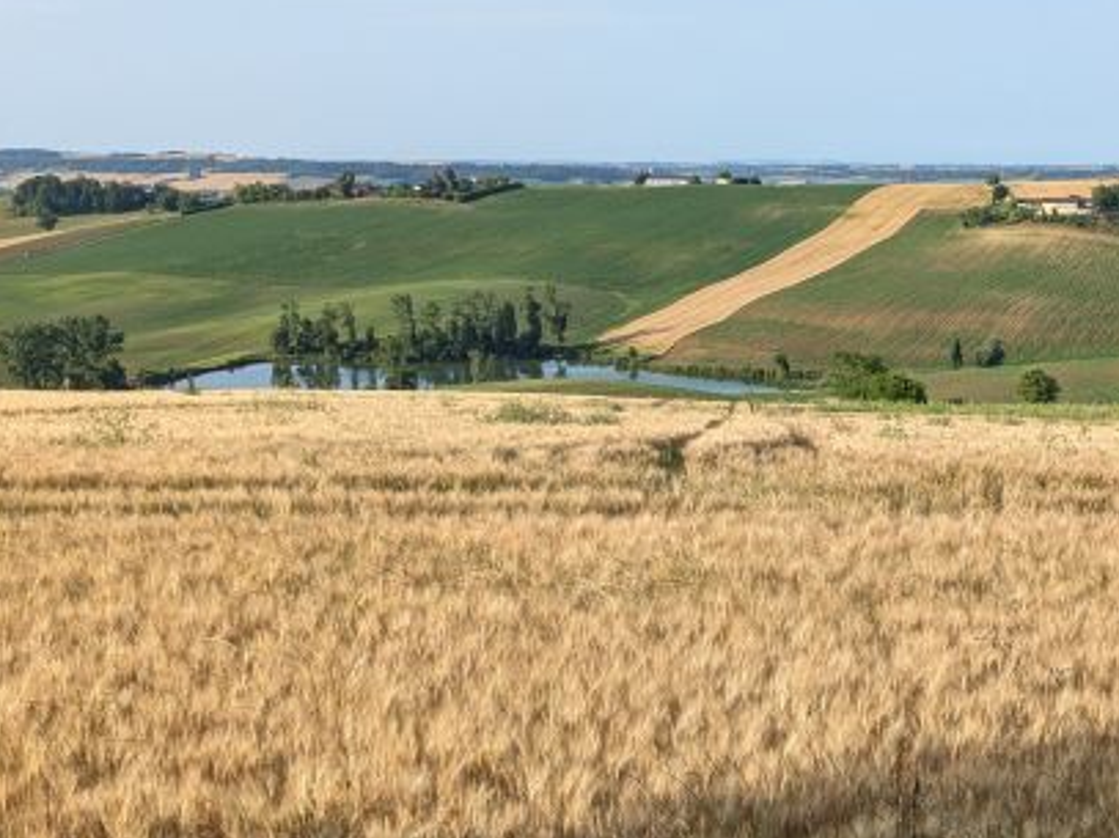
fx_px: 1648
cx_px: 829
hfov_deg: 36.7
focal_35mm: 51
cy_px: 581
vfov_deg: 28.3
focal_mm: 4.38
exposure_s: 1/1799
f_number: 1.73
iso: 61
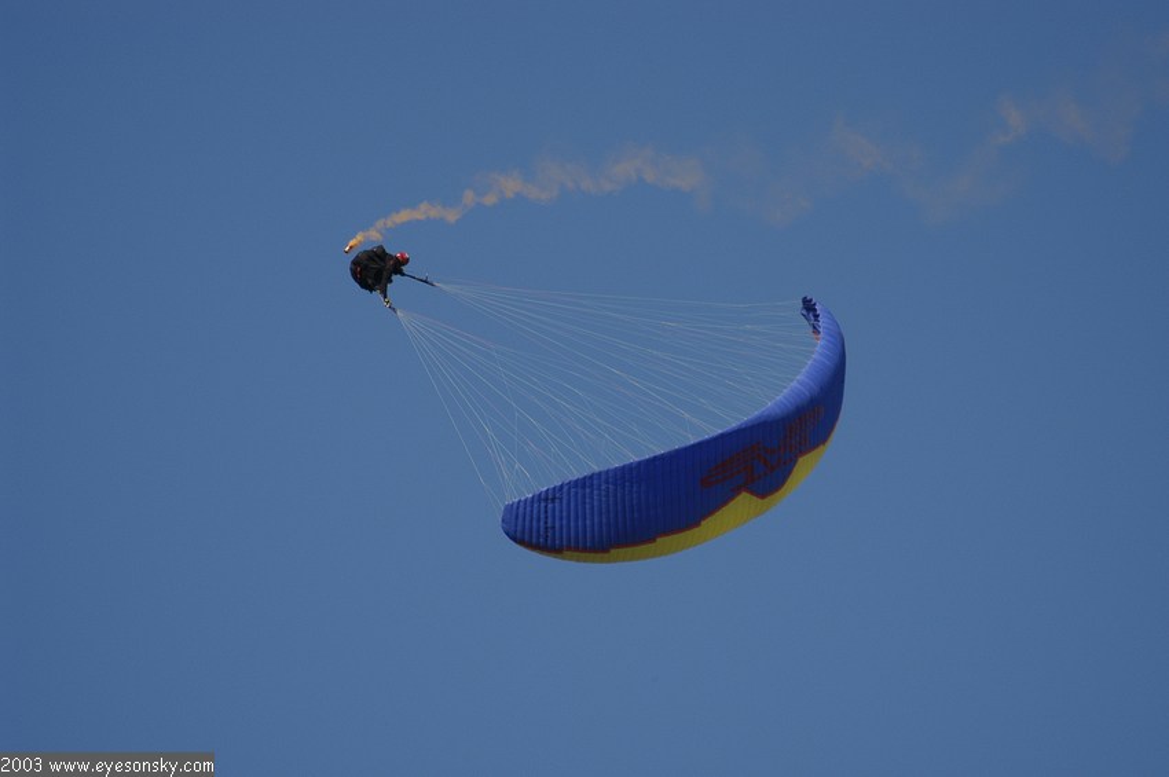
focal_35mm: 600
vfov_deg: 2.3
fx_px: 19464
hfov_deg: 3.4
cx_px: 584
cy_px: 388
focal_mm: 400
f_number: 5.6
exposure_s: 1/1000
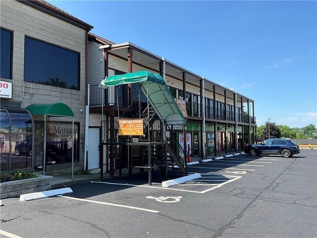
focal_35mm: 29
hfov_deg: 61.7
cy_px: 119
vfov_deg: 48.2
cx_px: 158
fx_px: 266
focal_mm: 3
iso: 25
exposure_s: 1/898
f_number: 1.8
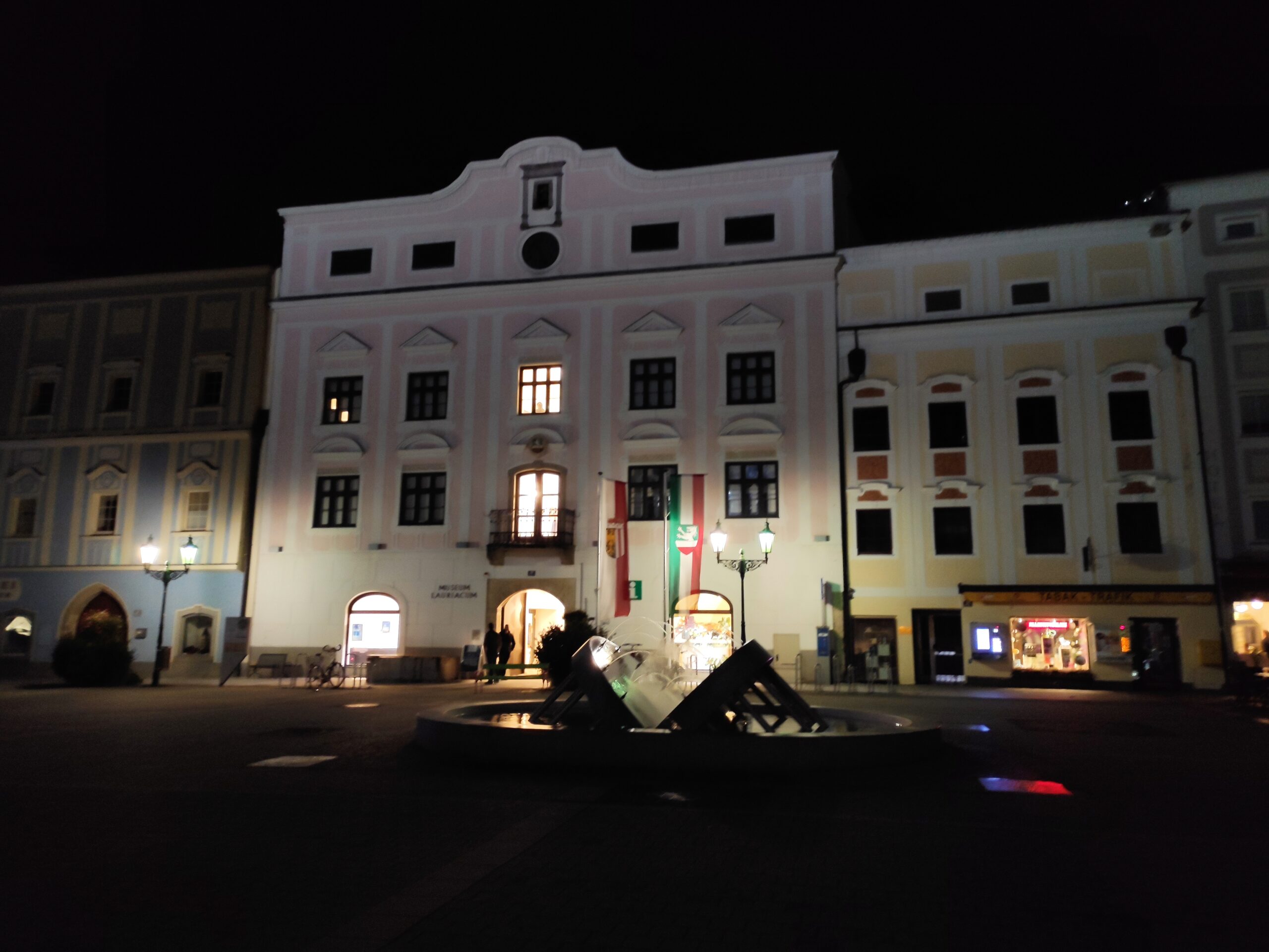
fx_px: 917
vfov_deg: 54.9
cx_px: 634
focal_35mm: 25
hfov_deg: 69.4
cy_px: 476
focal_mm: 5.43
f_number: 1.89
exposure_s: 1/17
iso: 1110
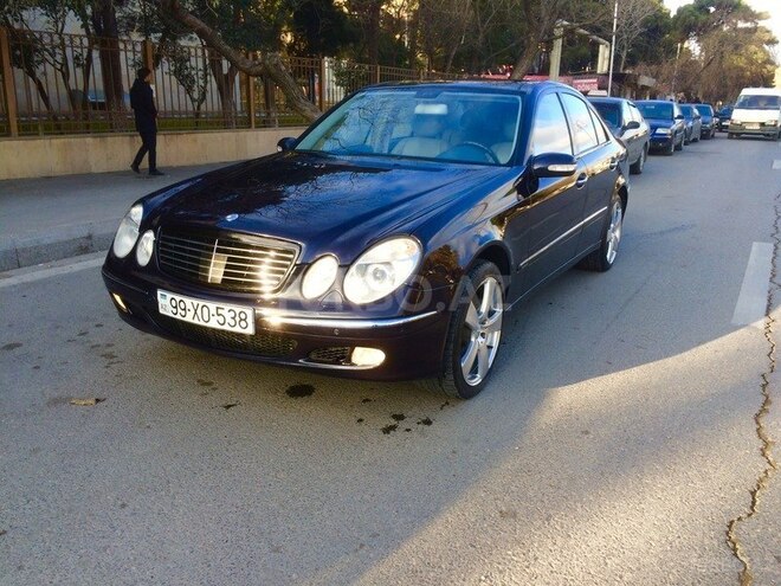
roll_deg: -0.2
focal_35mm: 29
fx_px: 654
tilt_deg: -17.0
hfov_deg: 61.7
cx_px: 390
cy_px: 293
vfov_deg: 48.2
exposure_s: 1/272
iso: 32
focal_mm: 4.15
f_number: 2.2
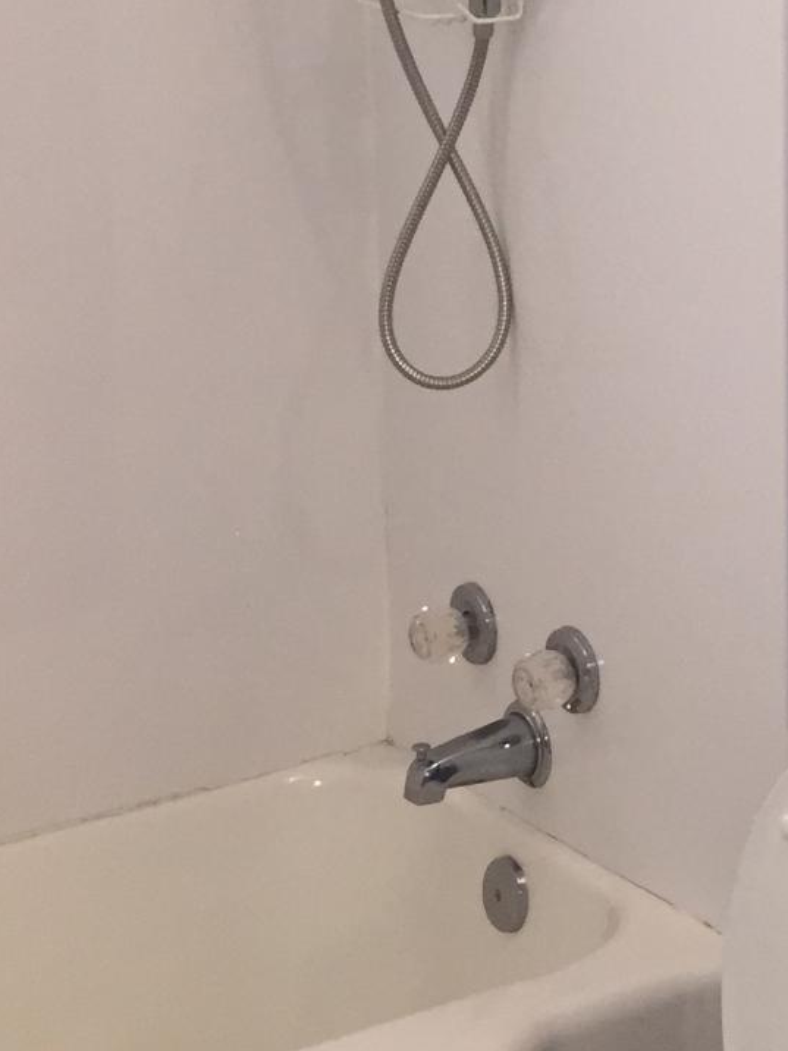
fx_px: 2459
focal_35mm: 81
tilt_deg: -10.6
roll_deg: +0.0
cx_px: 789
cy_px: 361
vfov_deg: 24.0
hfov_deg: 17.8
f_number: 2.2
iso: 125
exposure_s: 1/33
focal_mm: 4.15
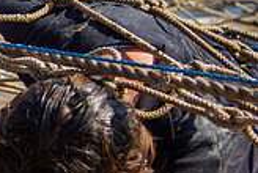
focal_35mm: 196
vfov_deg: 7.0
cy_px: 101
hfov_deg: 9.7
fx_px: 1407
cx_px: -285
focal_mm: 31
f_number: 3.2
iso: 100
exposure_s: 1/1600
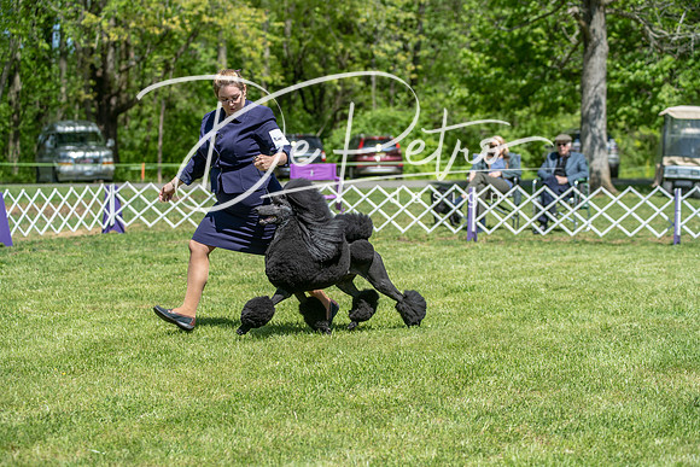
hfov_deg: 25.4
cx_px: 350
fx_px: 1556
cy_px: 234
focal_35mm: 80
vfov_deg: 17.1
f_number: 4
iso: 200
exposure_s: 1/1000
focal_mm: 80
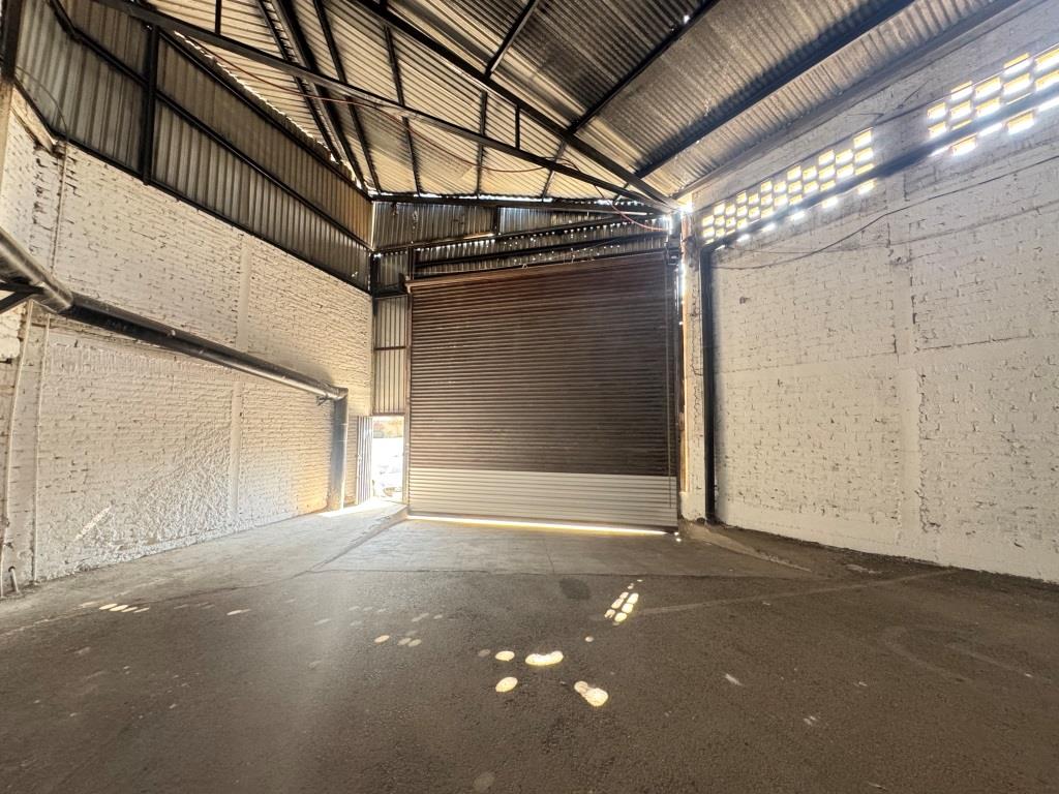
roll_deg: +0.6
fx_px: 428
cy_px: 397
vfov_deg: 85.7
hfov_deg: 102.1
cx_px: 530
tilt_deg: +3.6
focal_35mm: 14
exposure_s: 1/60
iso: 400
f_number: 2.2
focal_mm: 2.22
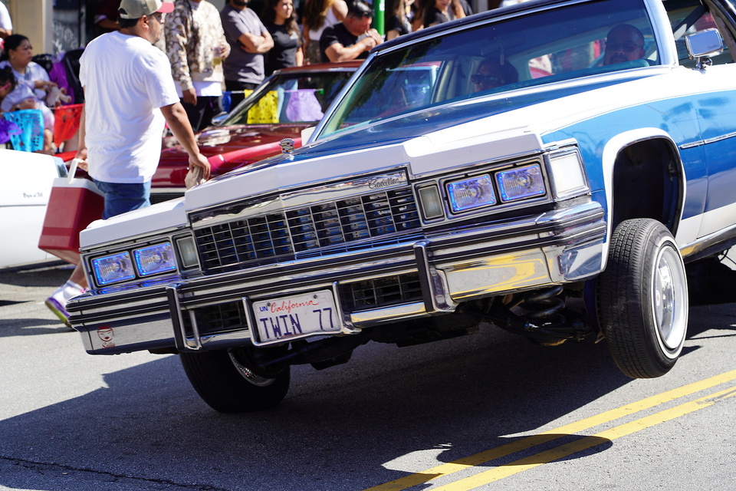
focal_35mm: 105
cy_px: 246
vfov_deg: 13.0
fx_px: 2146
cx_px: 368
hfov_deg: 19.5
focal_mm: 105
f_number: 6.3
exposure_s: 1/200
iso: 100
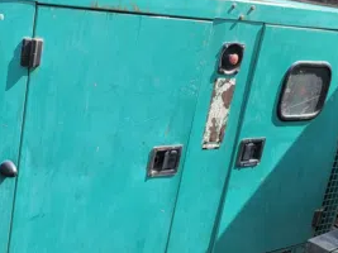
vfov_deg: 24.4
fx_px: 586
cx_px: 89
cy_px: 142
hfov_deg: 31.7
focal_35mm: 60
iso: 20
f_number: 1.8
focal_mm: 7
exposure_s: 1/398
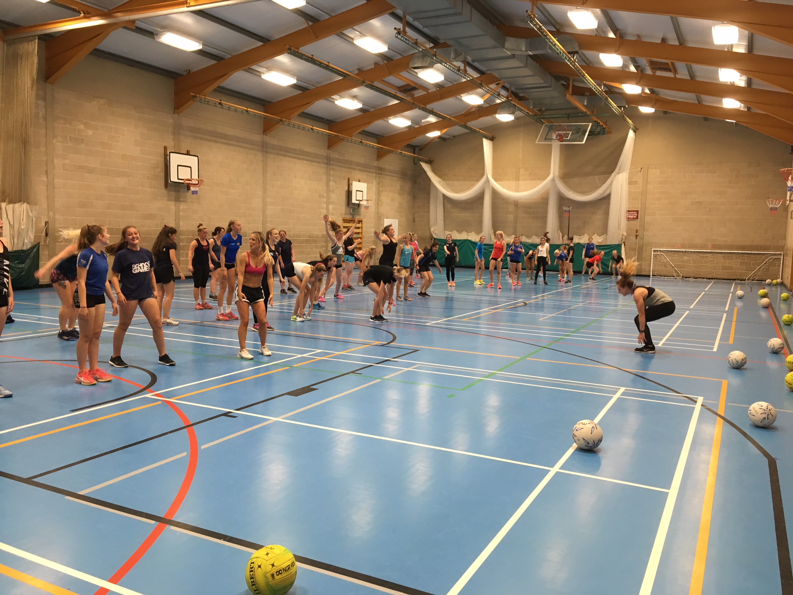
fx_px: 664
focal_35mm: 29
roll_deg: -1.6
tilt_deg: -4.9
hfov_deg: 61.7
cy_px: 298
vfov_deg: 48.2
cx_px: 396
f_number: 2.2
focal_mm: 4.15
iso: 50
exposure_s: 1/33
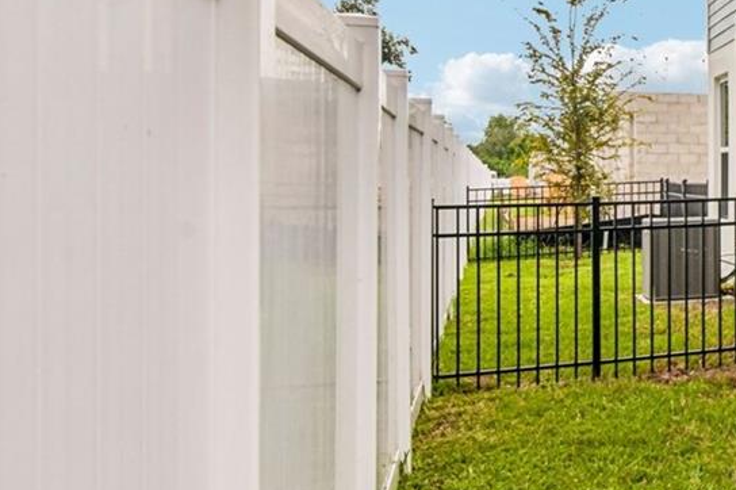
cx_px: 1015
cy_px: 166
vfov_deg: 26.8
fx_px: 1022
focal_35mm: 50
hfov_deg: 29.5
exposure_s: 1/800
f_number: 8
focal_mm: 17
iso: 400
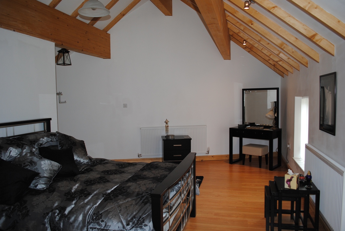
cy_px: 116
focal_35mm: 27
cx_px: 172
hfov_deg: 67.3
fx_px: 259
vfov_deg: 48.1
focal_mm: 18
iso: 200
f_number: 3.5
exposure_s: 1/60
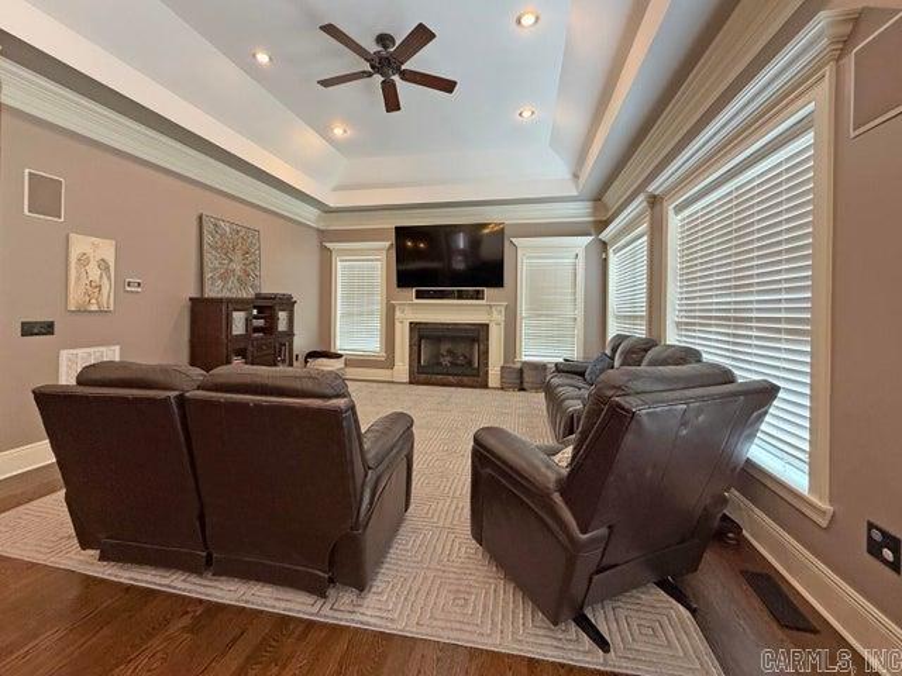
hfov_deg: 102.1
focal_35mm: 14
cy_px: 338
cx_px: 451
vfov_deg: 85.7
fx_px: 365
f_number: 2.2
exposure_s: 1/60
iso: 320
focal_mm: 2.22
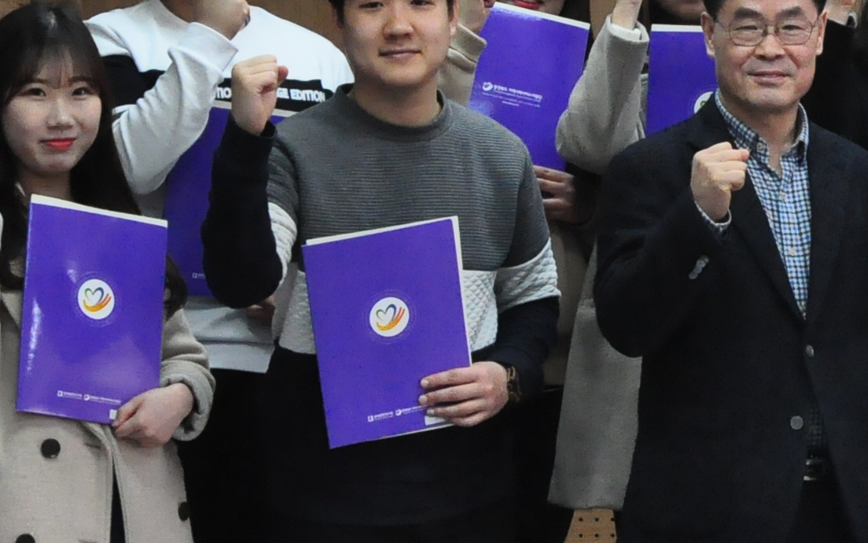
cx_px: 892
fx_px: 3927
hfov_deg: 12.4
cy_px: 142
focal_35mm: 166
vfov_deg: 7.9
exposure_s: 1/160
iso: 2000
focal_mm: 28
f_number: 5.6
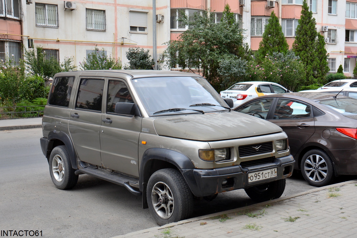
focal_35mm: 39
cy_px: 119
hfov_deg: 49.6
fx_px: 387
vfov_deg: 34.2
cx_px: 178
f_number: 7.1
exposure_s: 1/200
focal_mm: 26
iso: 200
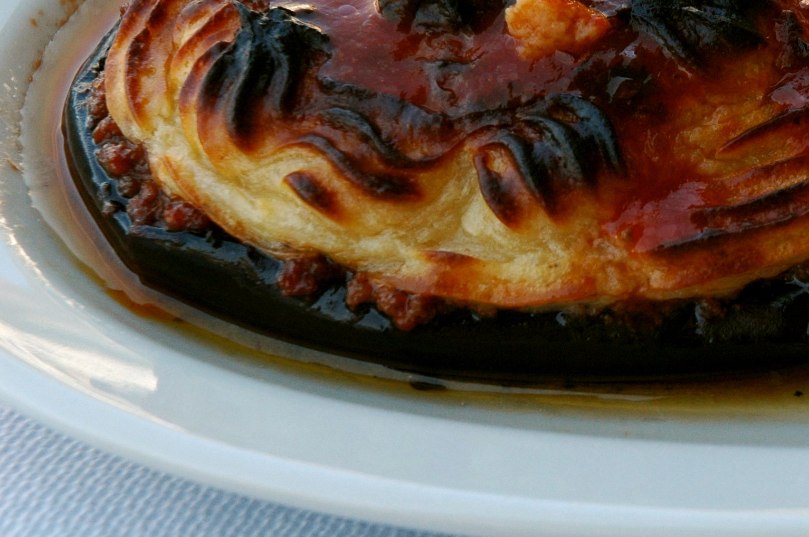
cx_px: 709
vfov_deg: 8.6
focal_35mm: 159
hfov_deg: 12.8
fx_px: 3570
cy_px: 105
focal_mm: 60
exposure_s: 1/160
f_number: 8
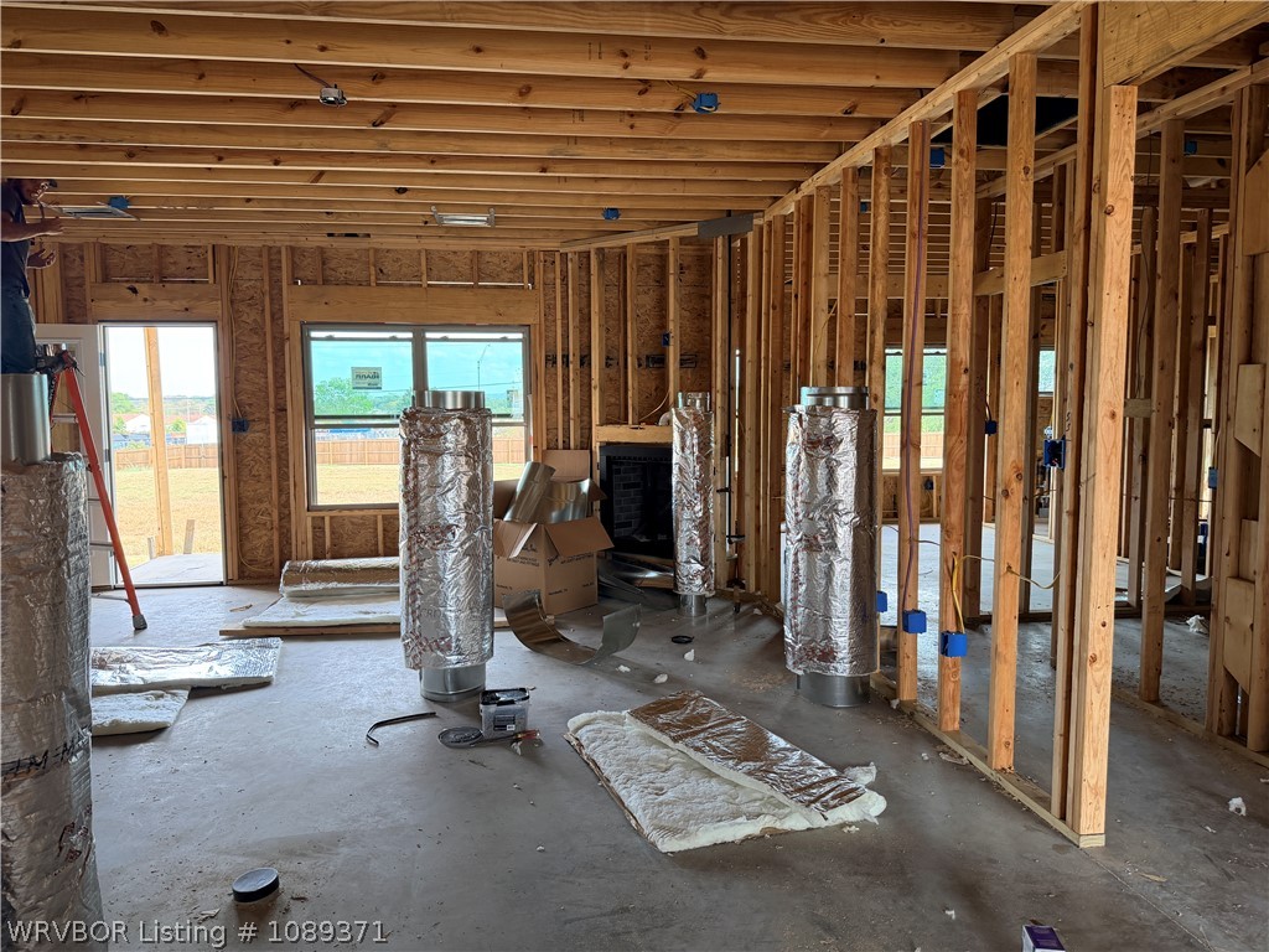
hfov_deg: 71.6
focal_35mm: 24
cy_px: 476
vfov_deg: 56.8
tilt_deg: -5.2
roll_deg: +0.2
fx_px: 880
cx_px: 634
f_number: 1.78
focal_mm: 6.76
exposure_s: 1/146
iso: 200
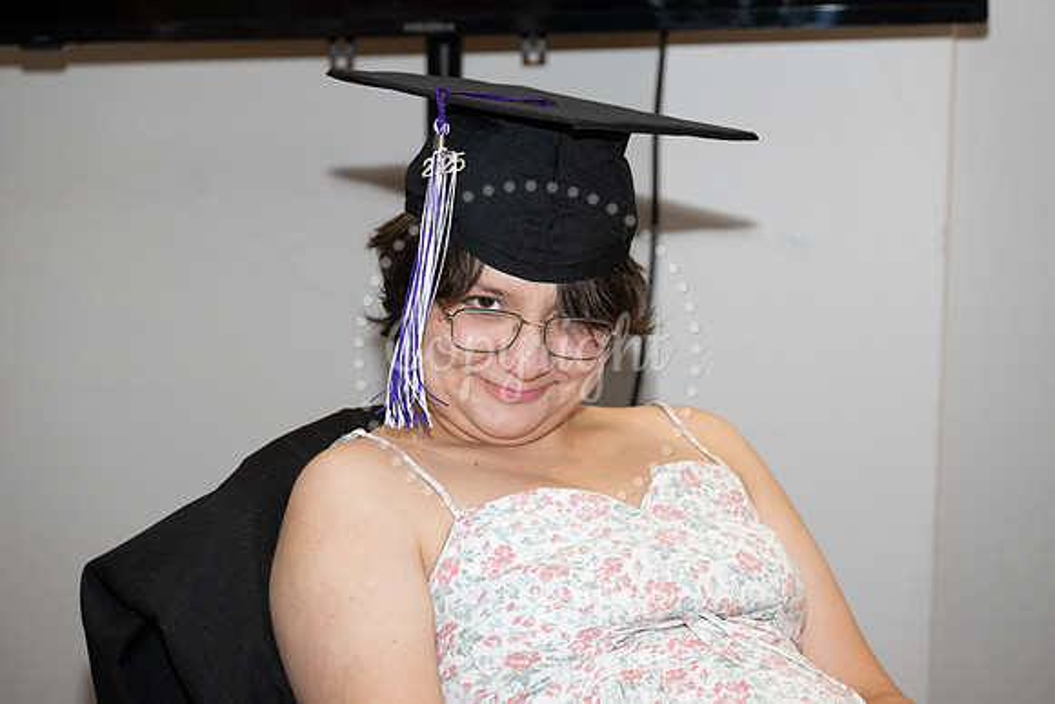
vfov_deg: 11.4
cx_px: 528
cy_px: 352
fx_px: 3517
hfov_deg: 17.1
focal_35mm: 120
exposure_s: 1/80
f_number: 5.6
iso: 640
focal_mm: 120
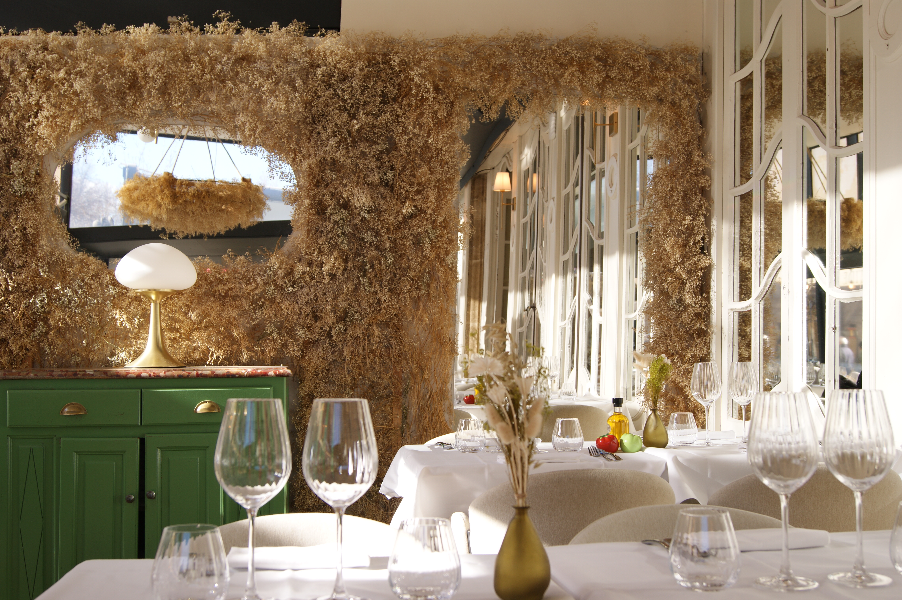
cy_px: 300
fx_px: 1052
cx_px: 451
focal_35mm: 42
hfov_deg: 46.4
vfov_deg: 31.9
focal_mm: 28
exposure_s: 1/60
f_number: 5.6
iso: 100
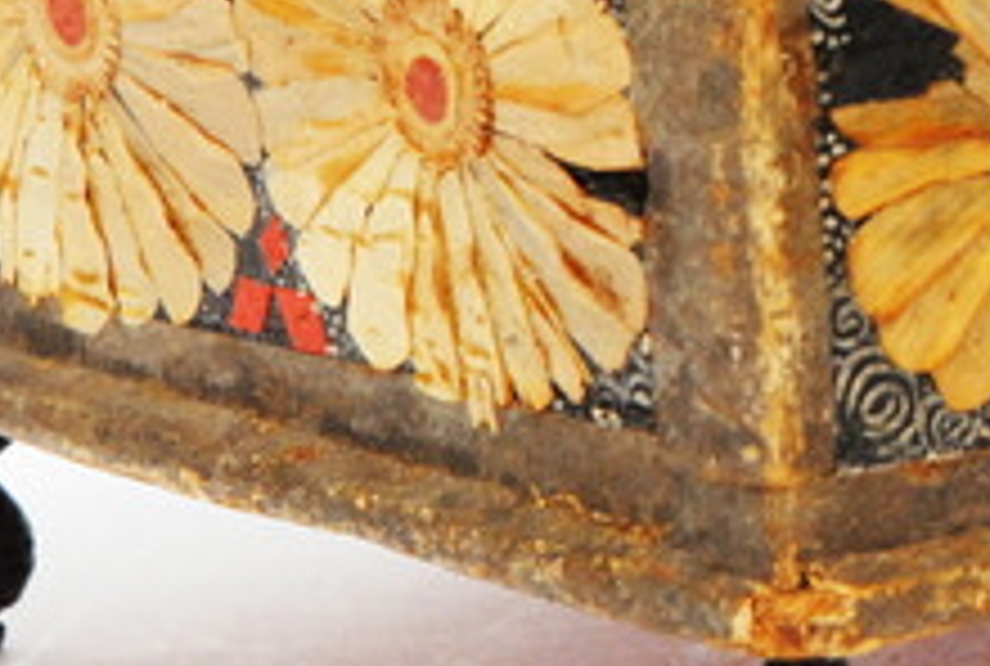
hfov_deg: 5.4
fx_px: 10506
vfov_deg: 3.6
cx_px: 1098
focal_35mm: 381
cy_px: -189
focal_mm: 70
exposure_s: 1/500
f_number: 11
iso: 500
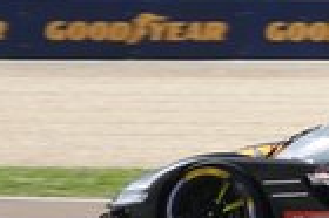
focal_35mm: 479
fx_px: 4372
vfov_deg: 2.9
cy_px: 197
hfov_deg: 4.3
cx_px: 482
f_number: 4
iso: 125
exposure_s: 1/800
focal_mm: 54.57
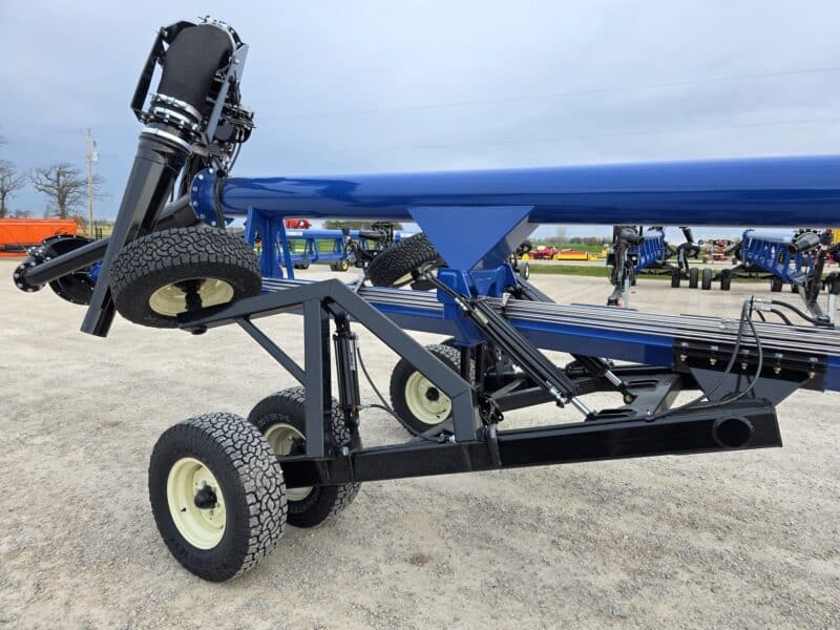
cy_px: 315
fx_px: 558
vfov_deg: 58.9
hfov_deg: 73.9
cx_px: 420
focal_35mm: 23
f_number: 1.7
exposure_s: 1/180
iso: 50
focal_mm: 6.3
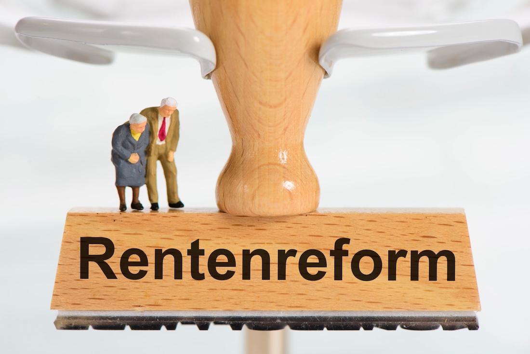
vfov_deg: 13.0
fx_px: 1546
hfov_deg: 19.5
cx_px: 265
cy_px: 177
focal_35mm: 105
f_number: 11
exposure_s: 1/100
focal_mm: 105
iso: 80
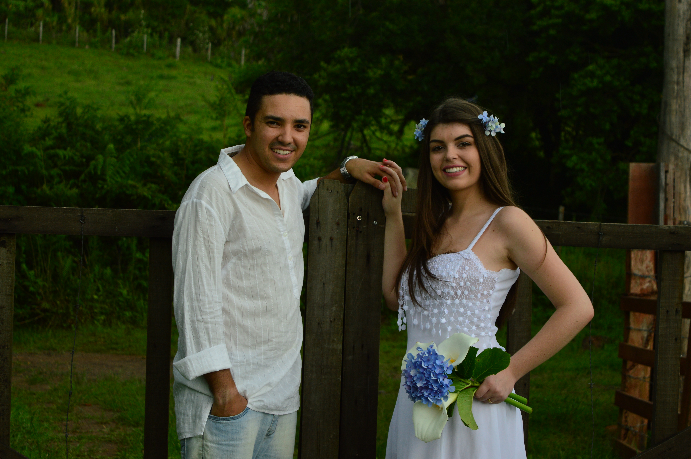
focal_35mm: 82
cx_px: 346
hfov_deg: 24.6
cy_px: 230
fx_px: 1582
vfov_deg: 16.5
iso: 200
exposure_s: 1/125
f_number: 5.6
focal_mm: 55
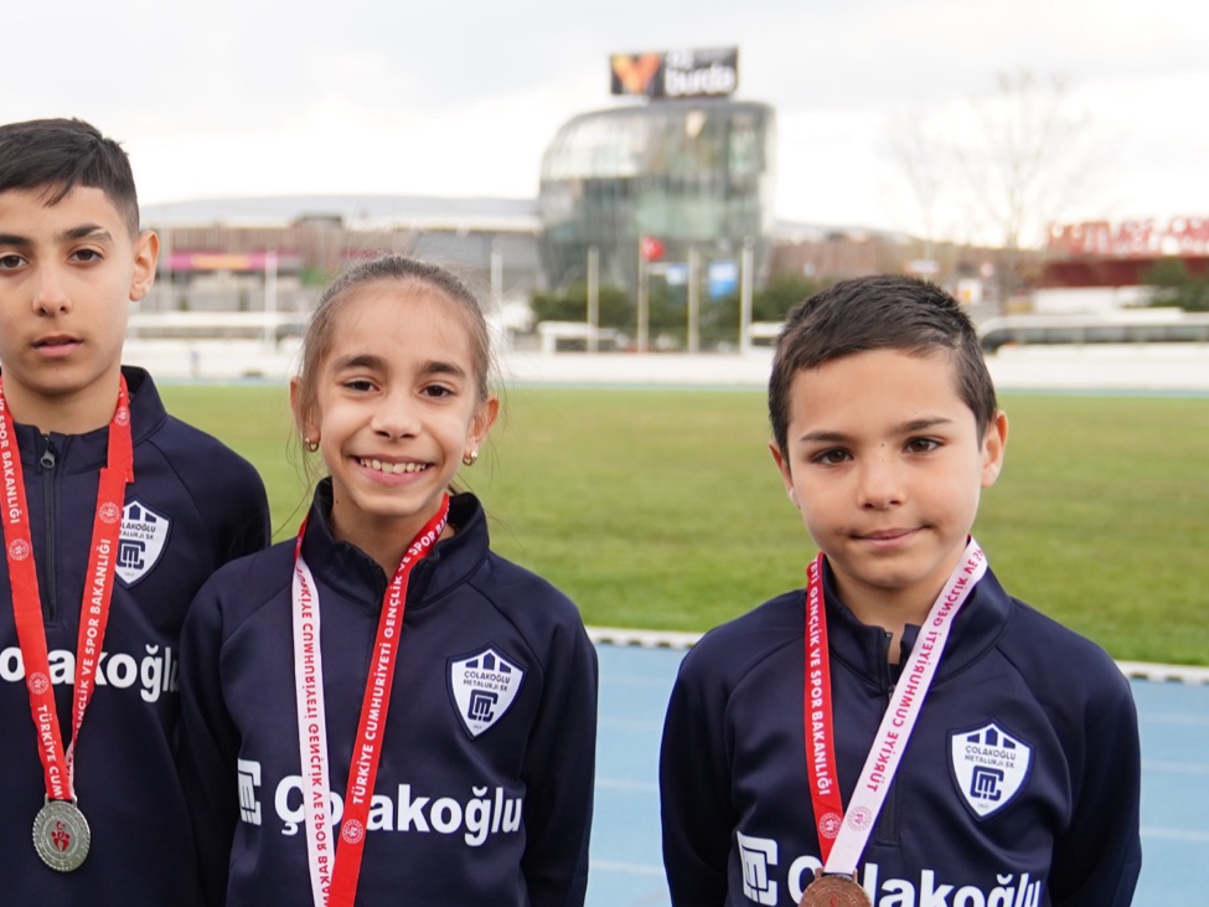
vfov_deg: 20.7
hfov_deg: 27.0
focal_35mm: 71
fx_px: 2479
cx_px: 300
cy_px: 598
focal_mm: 30
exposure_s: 1/640
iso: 500
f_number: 2.8
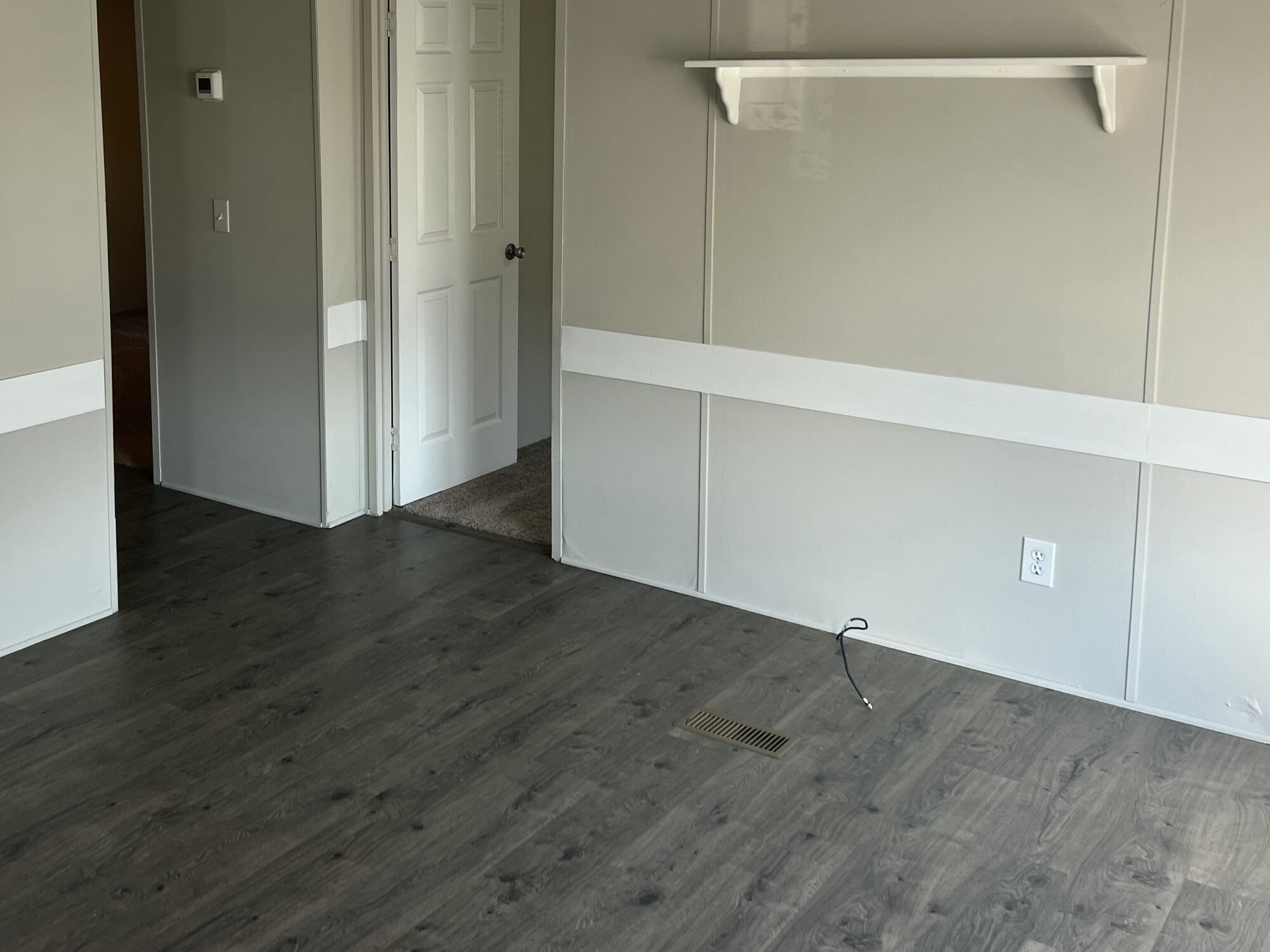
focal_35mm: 39
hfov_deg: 46.8
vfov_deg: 36.2
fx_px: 1431
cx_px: 389
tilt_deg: -8.2
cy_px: 266
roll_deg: +0.7
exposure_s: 1/121
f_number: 1.5
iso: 64
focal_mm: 5.7
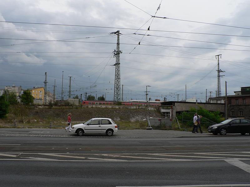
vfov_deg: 39.7
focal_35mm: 36
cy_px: 94
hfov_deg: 51.4
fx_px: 260
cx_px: 125
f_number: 4
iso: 80
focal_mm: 6
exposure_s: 1/200
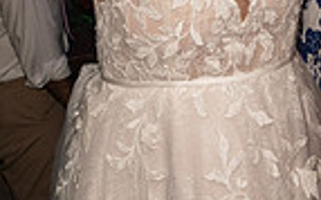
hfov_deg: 33.4
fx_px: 507
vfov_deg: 17.6
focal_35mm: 58
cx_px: 285
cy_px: -169
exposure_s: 1/15
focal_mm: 14
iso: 640
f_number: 9
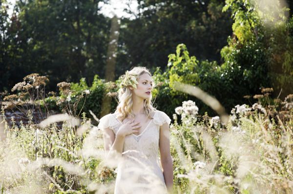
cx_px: 146
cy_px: 97
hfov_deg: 24.0
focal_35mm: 85
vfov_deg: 16.0
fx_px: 691
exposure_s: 1/400
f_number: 5
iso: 200
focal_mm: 85
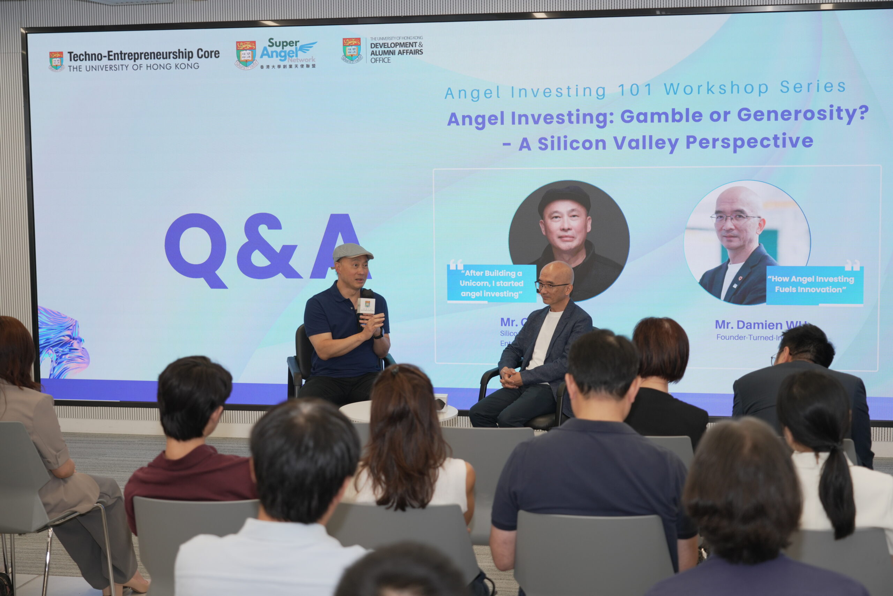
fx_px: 1389
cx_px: 446
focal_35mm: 56
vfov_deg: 24.2
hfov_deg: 35.6
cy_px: 298
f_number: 4
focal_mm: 56
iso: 400
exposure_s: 1/80
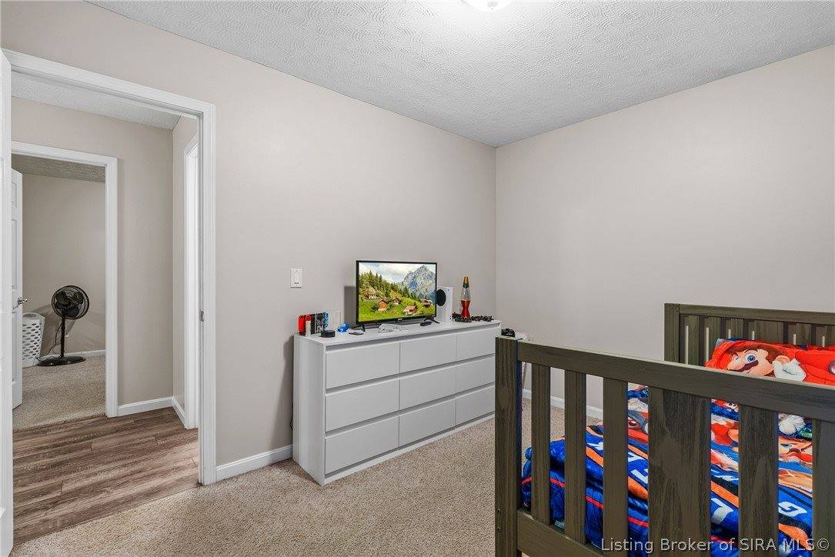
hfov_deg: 96.7
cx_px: 418
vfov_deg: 73.8
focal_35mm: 16
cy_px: 278
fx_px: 371
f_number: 11
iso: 400
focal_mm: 16
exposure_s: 5
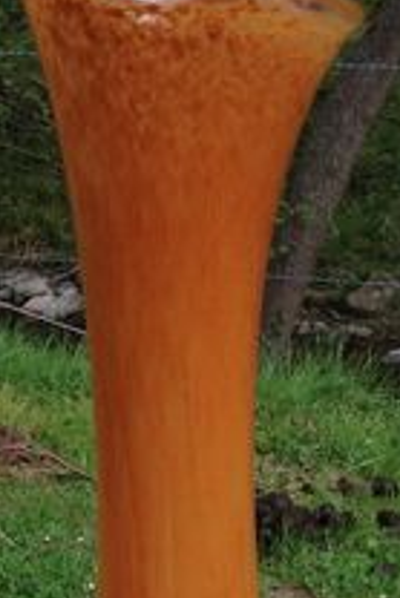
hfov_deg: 10.4
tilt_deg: -24.3
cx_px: 167
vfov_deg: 14.8
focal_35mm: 132
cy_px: 794
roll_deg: +1.2
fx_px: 2196
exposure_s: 1/471
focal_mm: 4.12
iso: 50
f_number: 2.4
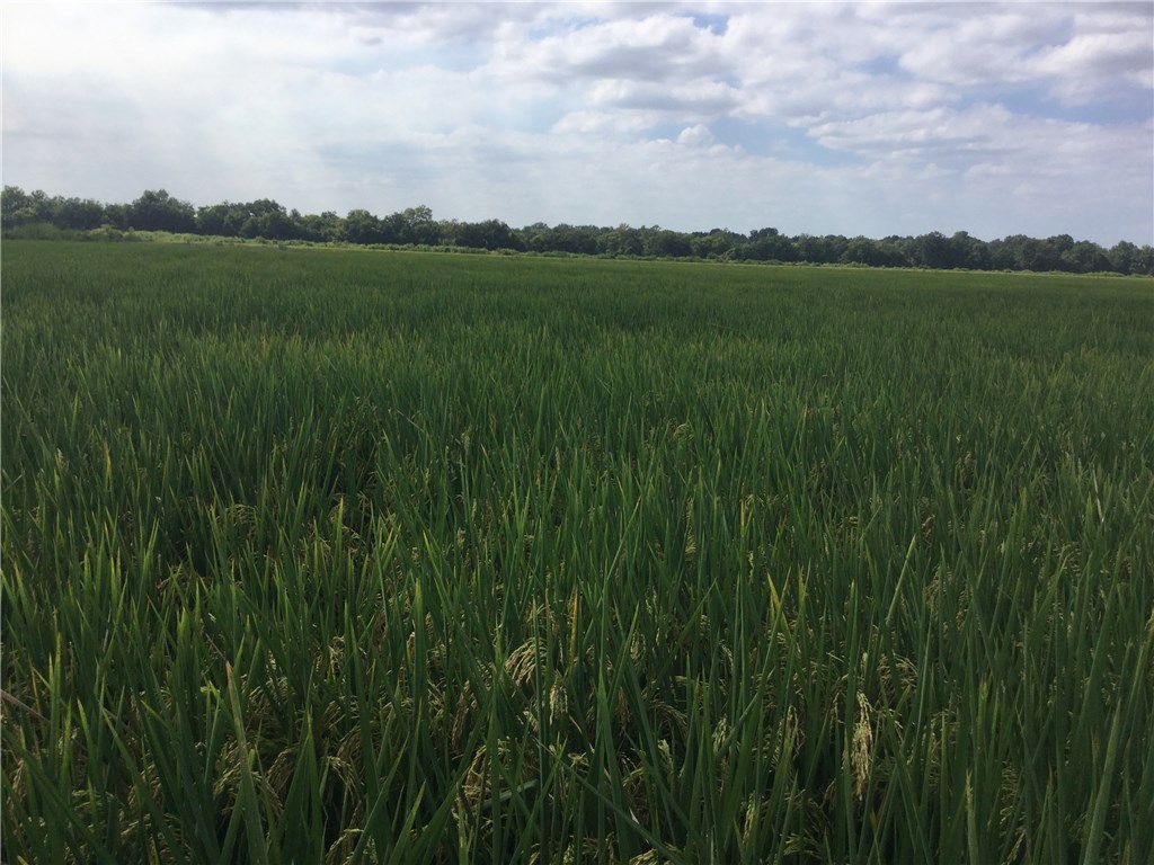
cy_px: 432
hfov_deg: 58.4
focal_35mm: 31
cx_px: 577
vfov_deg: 45.4
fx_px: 1033
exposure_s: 1/1481
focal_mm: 3.3
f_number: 2.4
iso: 25
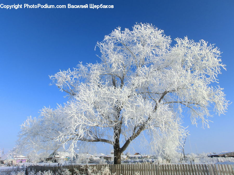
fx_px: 183
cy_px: 88
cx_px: 117
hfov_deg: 65.3
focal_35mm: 27
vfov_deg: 51.4
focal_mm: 4.75
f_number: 8.4
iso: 100
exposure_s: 1/250
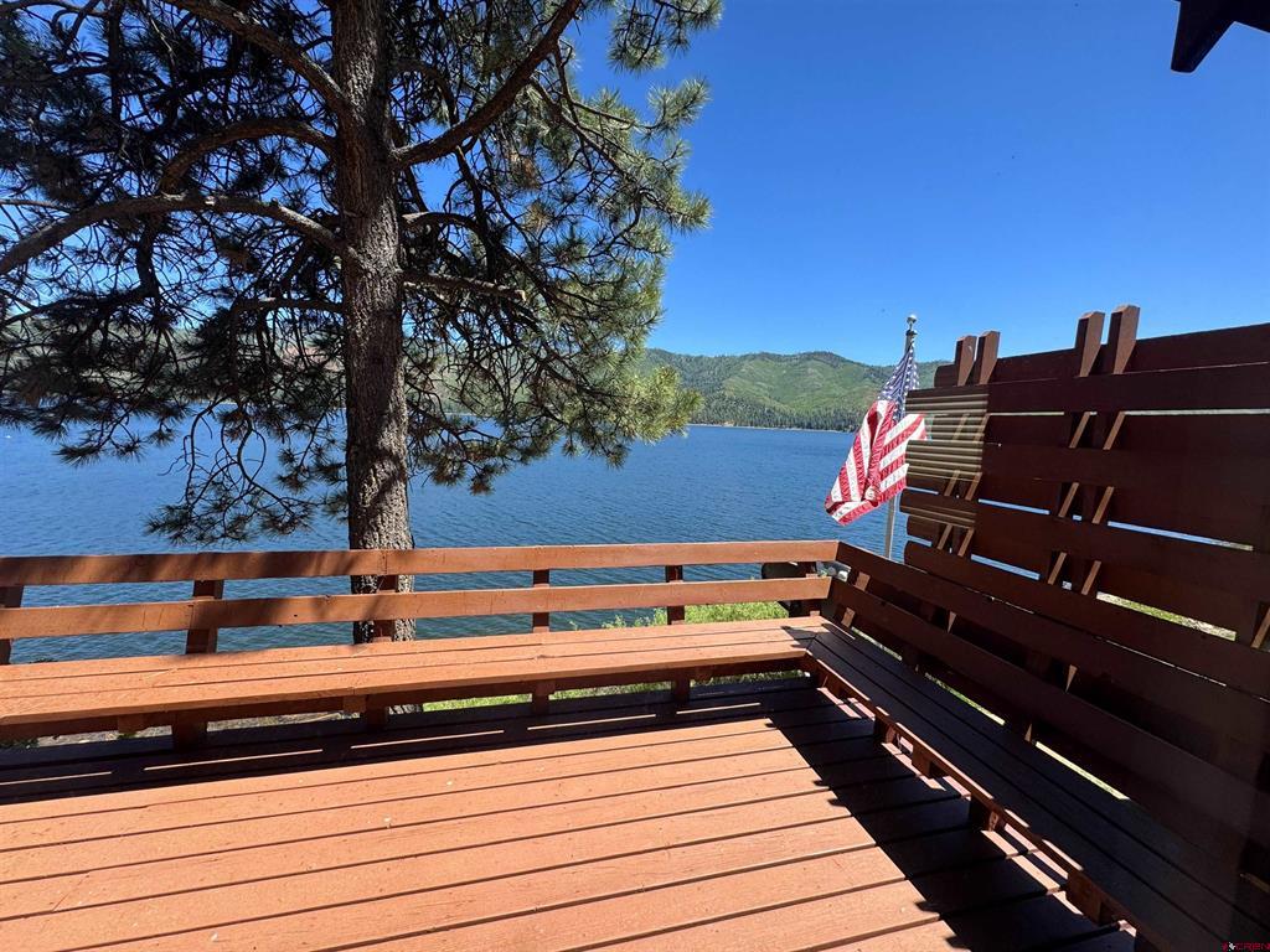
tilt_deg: -6.1
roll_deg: -3.3
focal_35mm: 14
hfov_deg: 102.1
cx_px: 635
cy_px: 476
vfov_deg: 85.7
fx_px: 514
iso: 40
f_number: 2.2
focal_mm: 2.22
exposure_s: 1/657
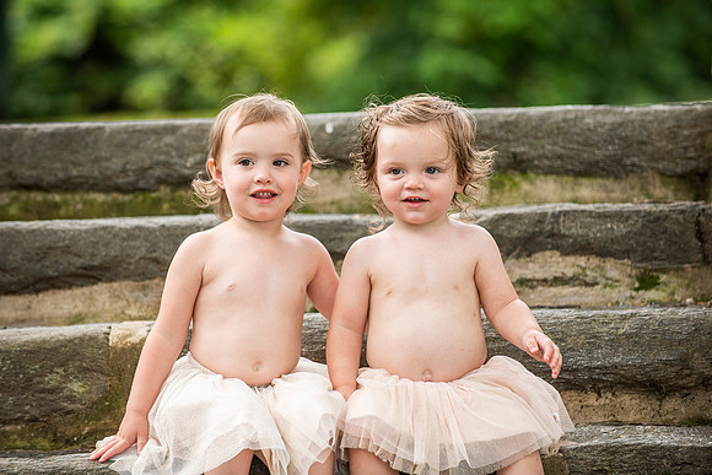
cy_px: 238
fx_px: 3956
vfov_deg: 6.9
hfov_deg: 10.3
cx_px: 356
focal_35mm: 200
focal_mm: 200
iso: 640
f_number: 4
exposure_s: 1/800
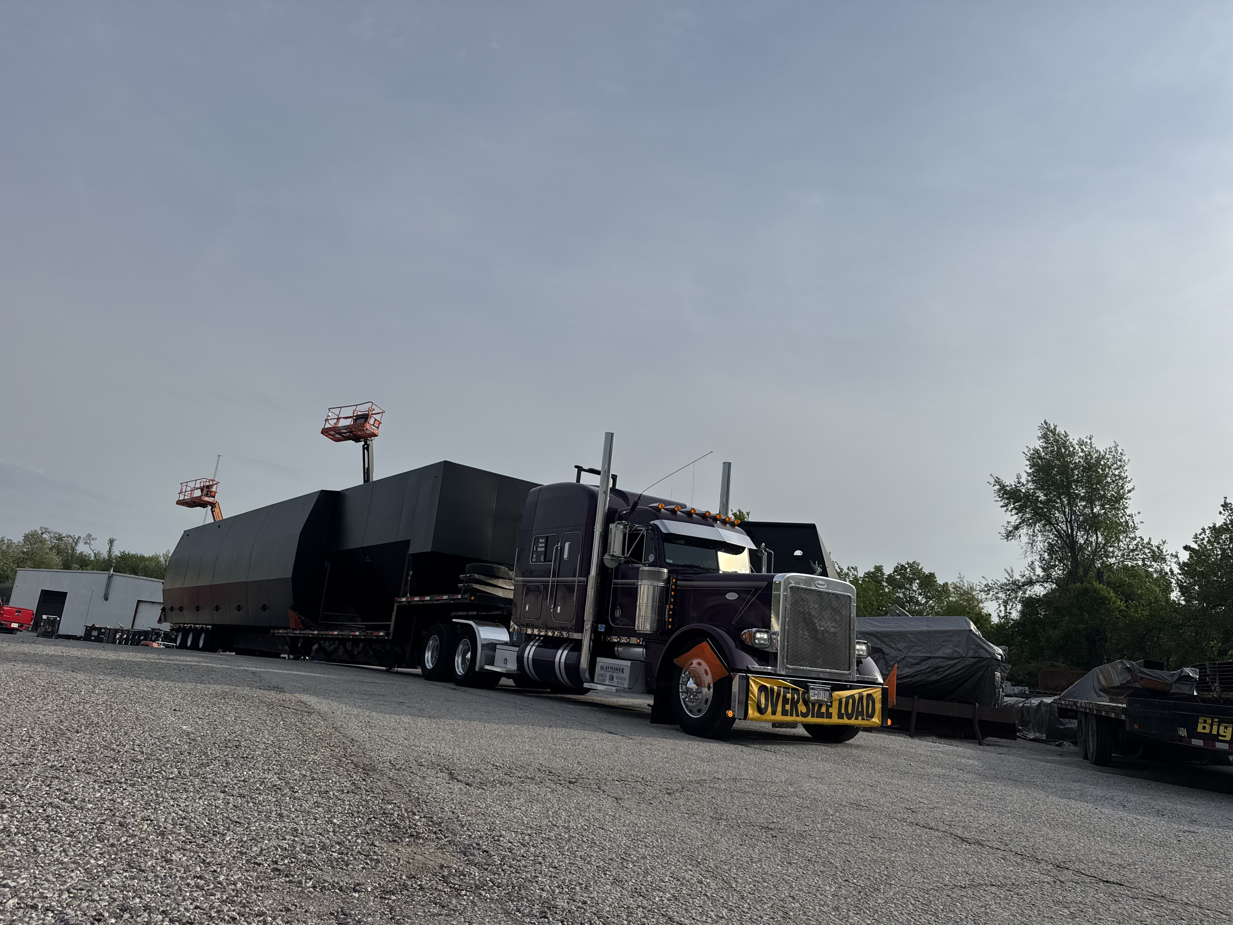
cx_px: 616
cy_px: 462
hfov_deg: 71.6
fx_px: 855
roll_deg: -5.3
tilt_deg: +12.4
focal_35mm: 24
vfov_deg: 56.8
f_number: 1.78
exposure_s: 1/9009
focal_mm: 6.76
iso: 80
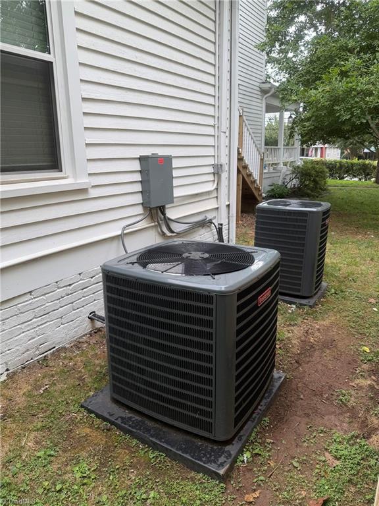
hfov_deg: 56.8
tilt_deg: -15.5
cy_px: 253
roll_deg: +0.9
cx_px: 190
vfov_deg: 71.6
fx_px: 350
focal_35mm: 24
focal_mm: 6.76
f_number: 1.78
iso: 80
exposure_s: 1/765
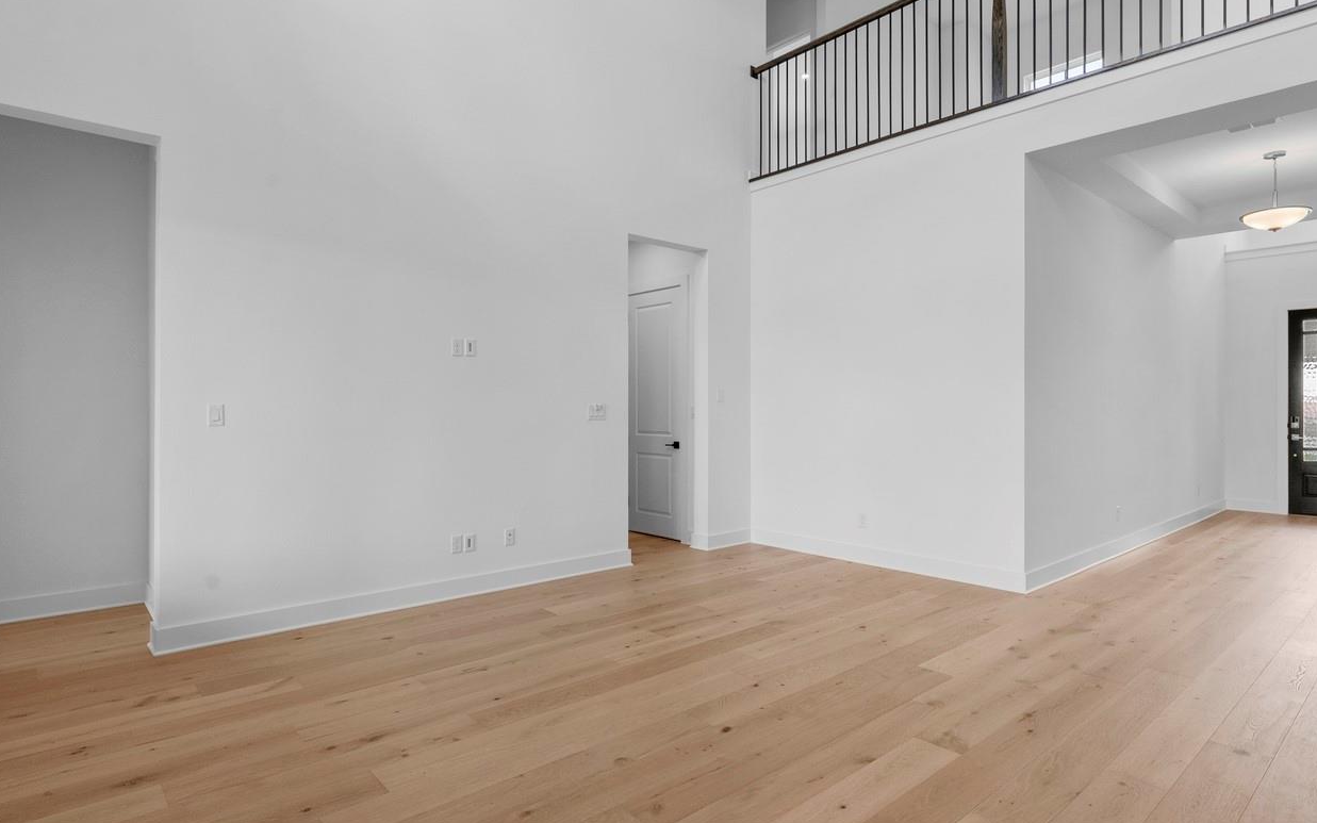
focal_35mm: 20
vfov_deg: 59.6
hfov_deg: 85.1
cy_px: 415
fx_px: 718
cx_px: 649
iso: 400
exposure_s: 1/15
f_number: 11
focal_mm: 15
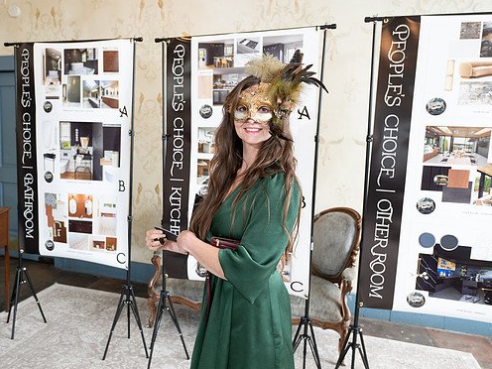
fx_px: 384
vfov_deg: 51.3
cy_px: 180
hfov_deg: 65.0
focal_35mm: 27
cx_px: 211
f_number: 4
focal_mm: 24
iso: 1600
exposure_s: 1/60
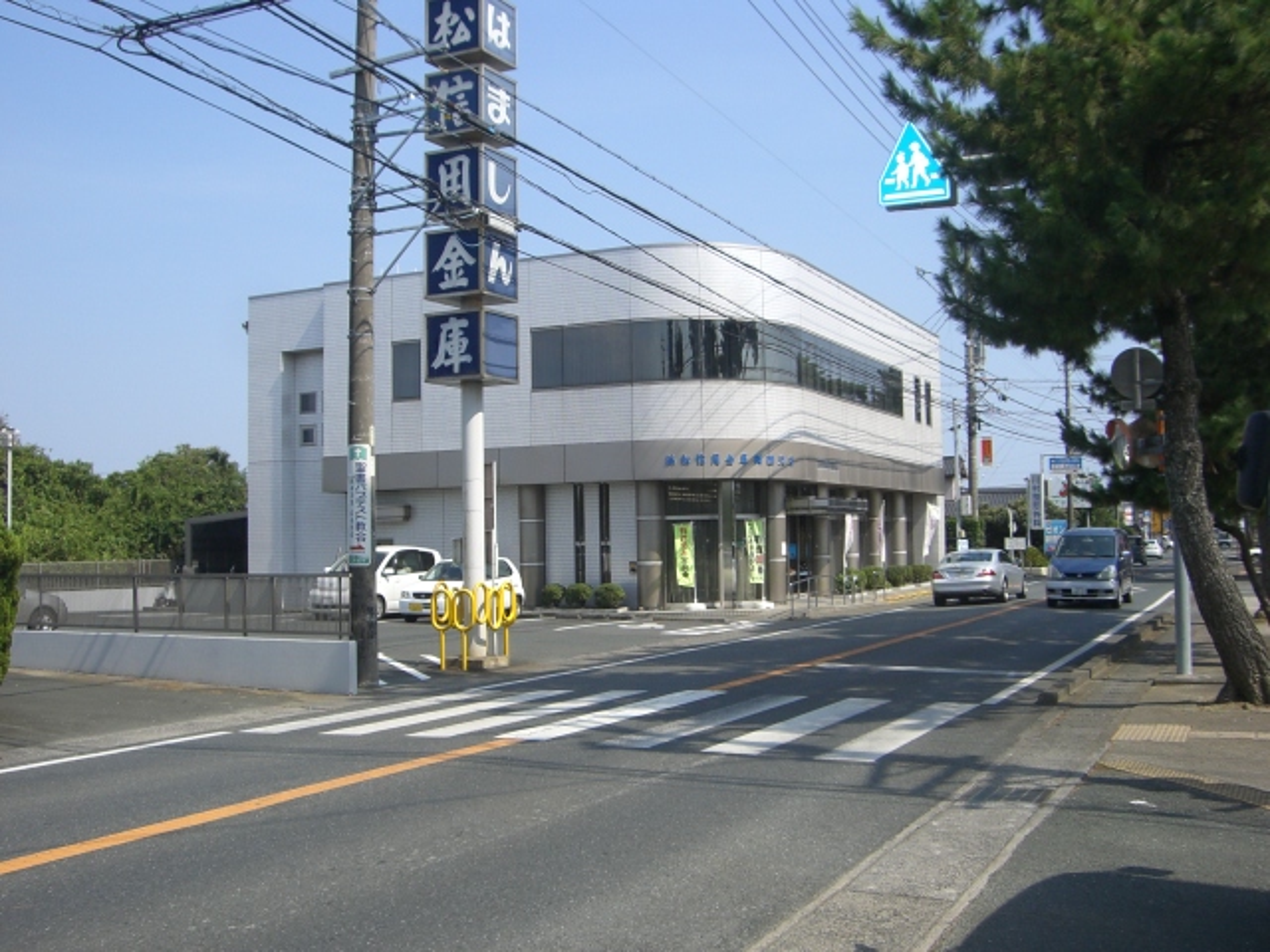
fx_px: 1394
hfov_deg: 49.0
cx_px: 635
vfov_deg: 37.7
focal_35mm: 38
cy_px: 476
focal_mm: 6.2
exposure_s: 1/500
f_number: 4.3
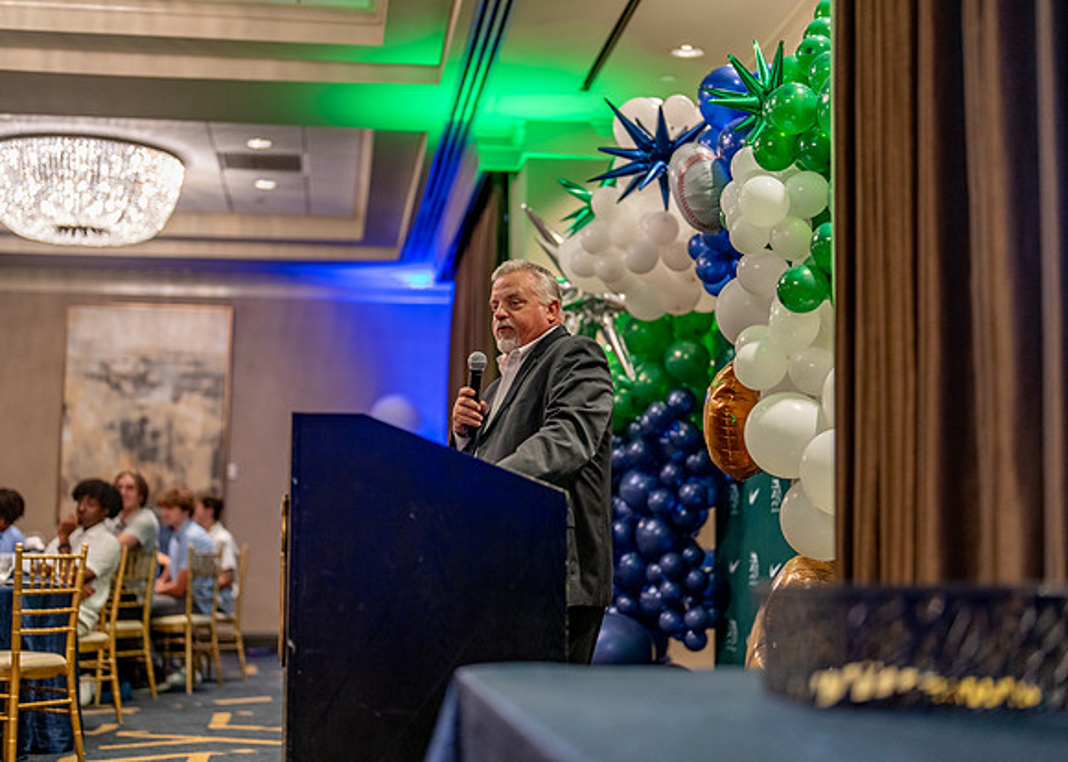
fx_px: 1642
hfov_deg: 36.0
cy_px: 381
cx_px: 534
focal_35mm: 54
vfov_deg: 26.1
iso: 800
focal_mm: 50
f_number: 1.2
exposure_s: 1/320
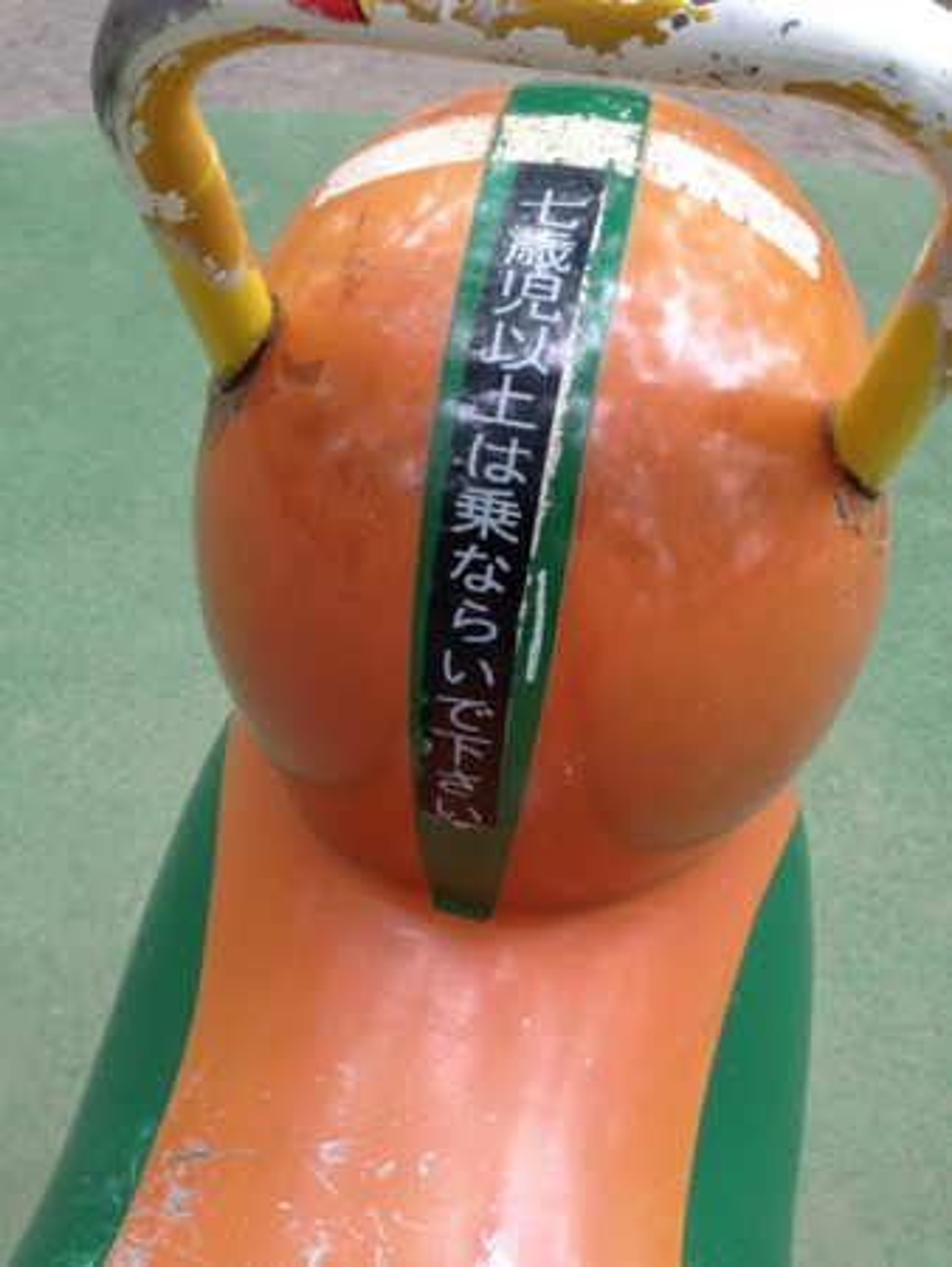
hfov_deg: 43.0
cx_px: 476
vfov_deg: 55.3
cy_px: 634
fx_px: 1209
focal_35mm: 33
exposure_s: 1/135
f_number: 2.4
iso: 50
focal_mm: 4.13
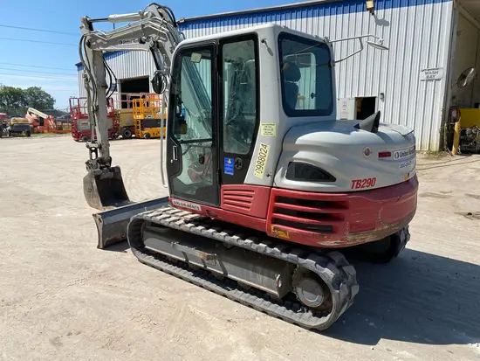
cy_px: 180
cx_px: 240
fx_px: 361
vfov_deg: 53.1
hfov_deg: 67.3
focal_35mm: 26
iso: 32
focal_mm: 4.25
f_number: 1.8
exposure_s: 1/2967
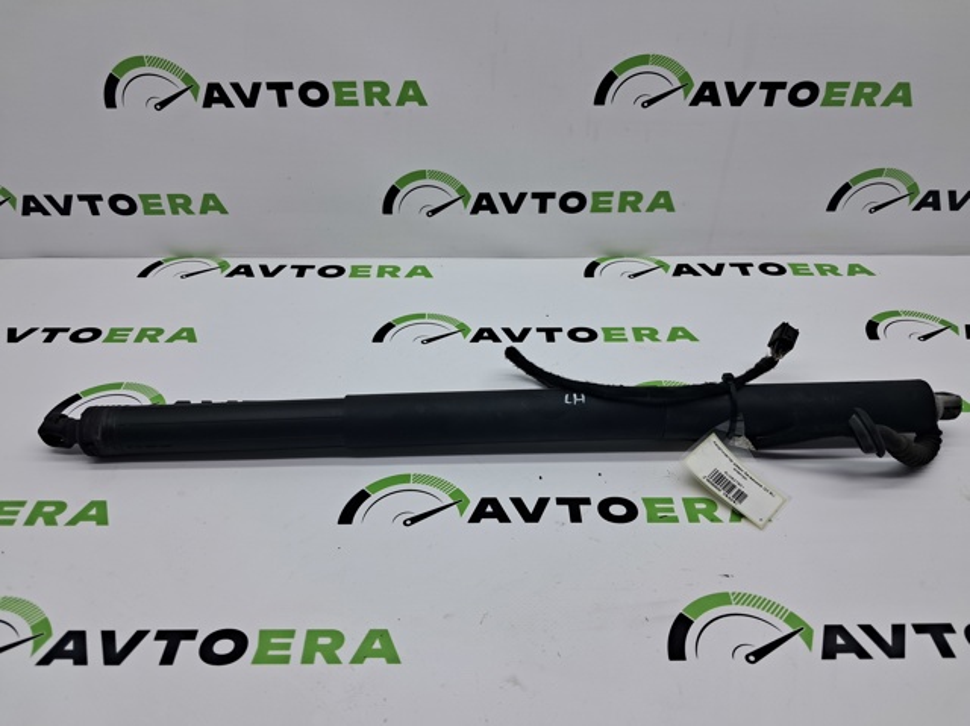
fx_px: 756
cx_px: 485
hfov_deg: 65.4
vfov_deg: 51.3
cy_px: 363
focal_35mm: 27
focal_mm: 4
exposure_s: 1/100
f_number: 1.8
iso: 50
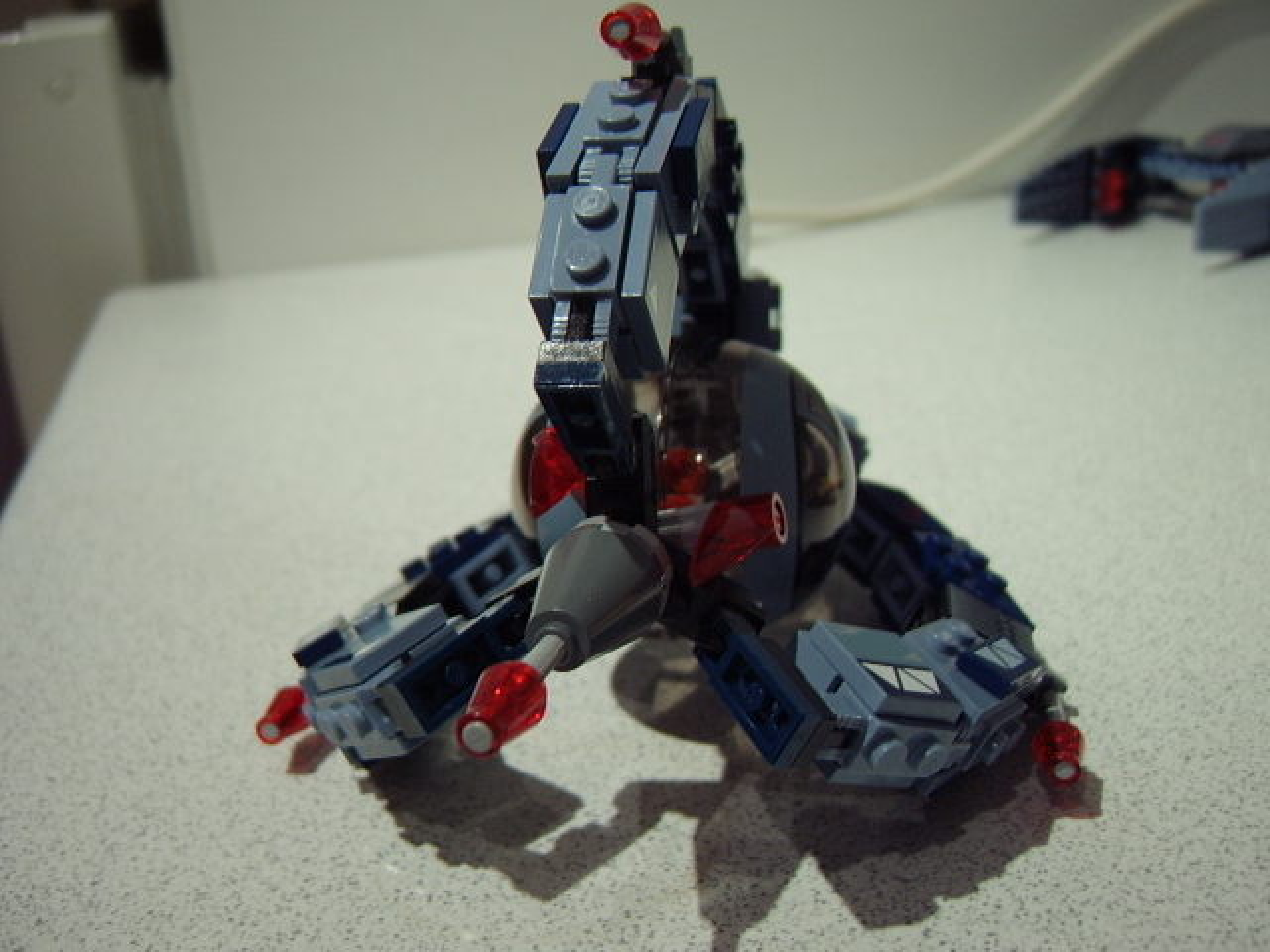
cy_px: 476
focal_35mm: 31
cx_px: 635
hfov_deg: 58.4
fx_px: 1137
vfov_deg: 45.4
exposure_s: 1/13
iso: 100
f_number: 2.7
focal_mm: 8.13
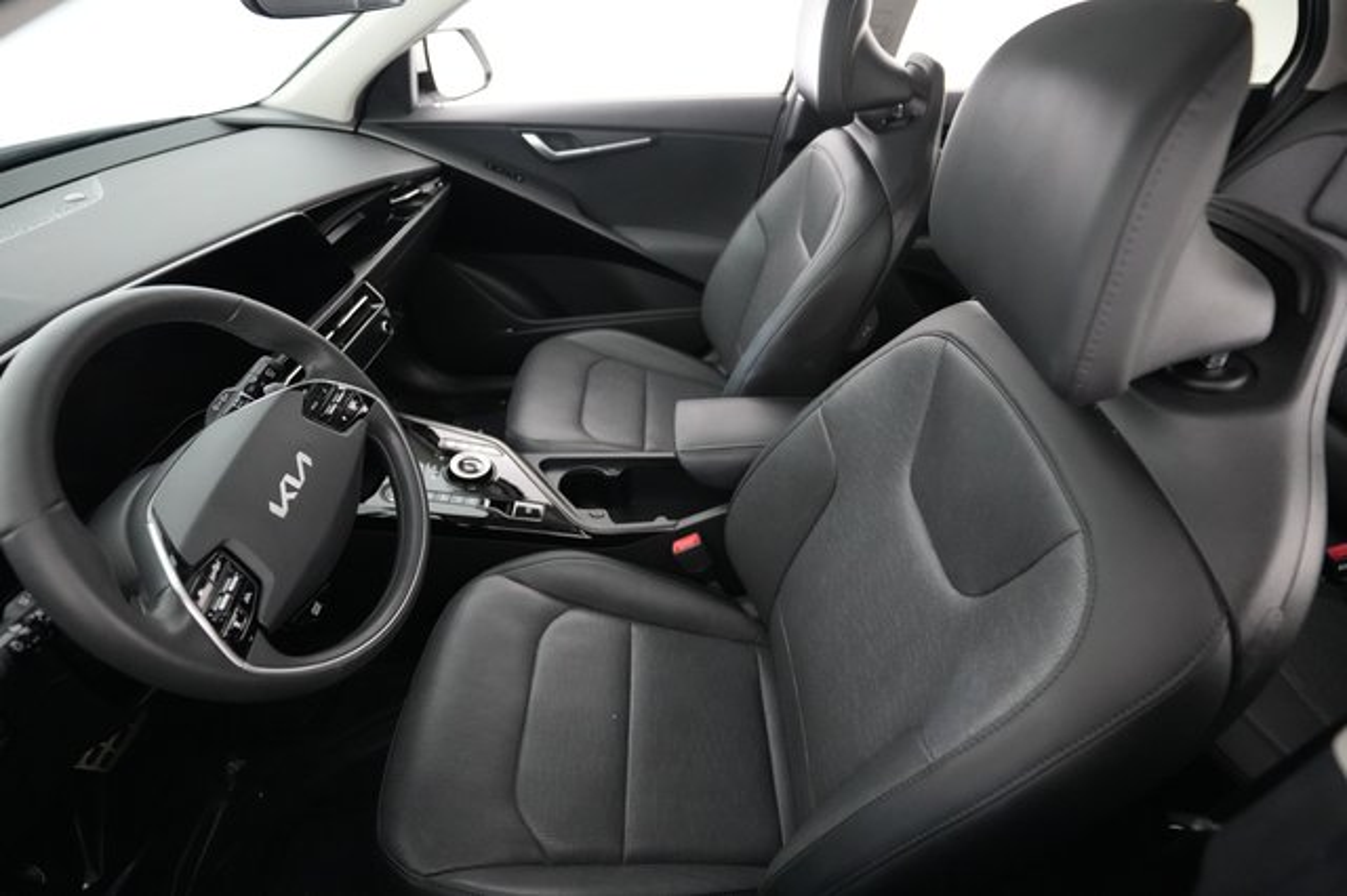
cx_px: 674
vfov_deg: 70.4
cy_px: 448
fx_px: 636
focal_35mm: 17
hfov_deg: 93.3
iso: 8000
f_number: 2.8
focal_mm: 17
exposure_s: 1/60
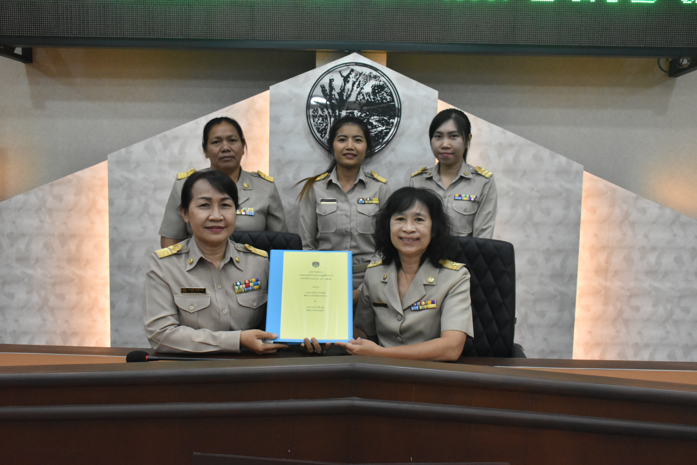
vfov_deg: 40.0
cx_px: 348
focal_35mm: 33
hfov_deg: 57.2
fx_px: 639
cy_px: 232
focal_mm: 22
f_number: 6.3
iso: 2500
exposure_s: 1/160
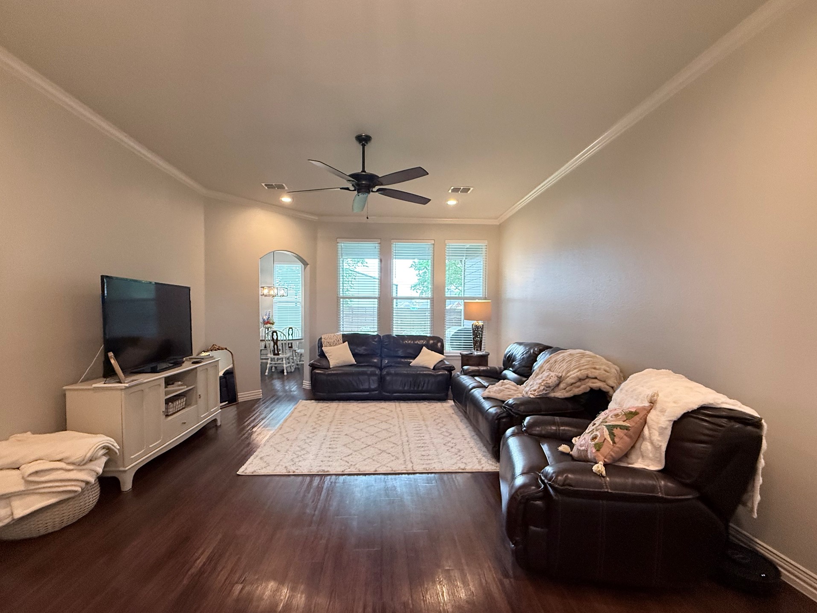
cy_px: 320
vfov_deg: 81.7
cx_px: 396
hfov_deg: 98.1
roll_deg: +0.3
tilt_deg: -1.6
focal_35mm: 15
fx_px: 354
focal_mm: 2.22
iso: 400
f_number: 2.2
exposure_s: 1/120
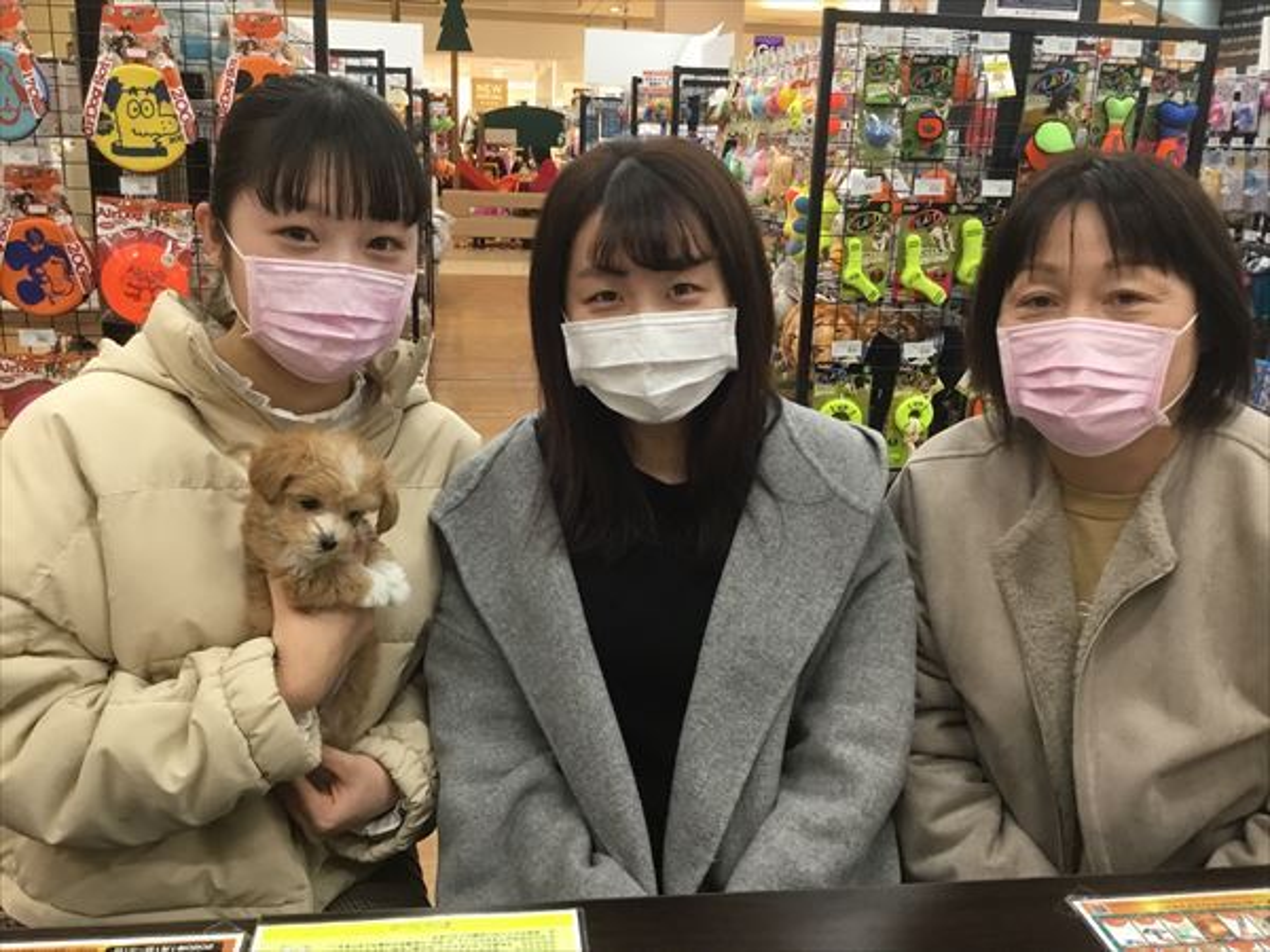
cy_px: 476
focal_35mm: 31
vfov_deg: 45.4
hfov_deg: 58.4
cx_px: 635
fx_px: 1137
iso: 64
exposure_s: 1/33
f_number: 2.4
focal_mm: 3.3
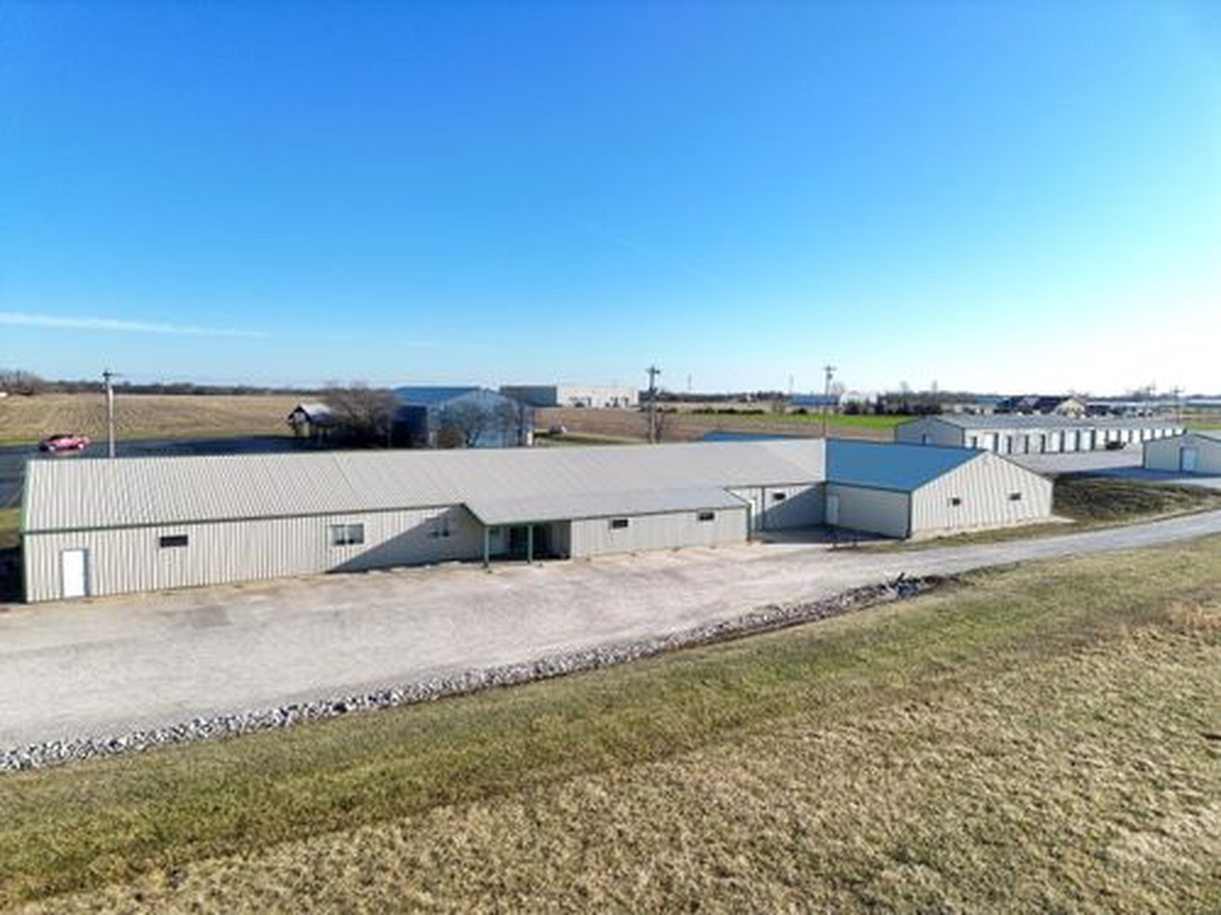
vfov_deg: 56.8
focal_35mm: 24
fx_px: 847
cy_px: 458
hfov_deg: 71.6
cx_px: 610
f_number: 1.7
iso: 110
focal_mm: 6.72
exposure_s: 1/2500
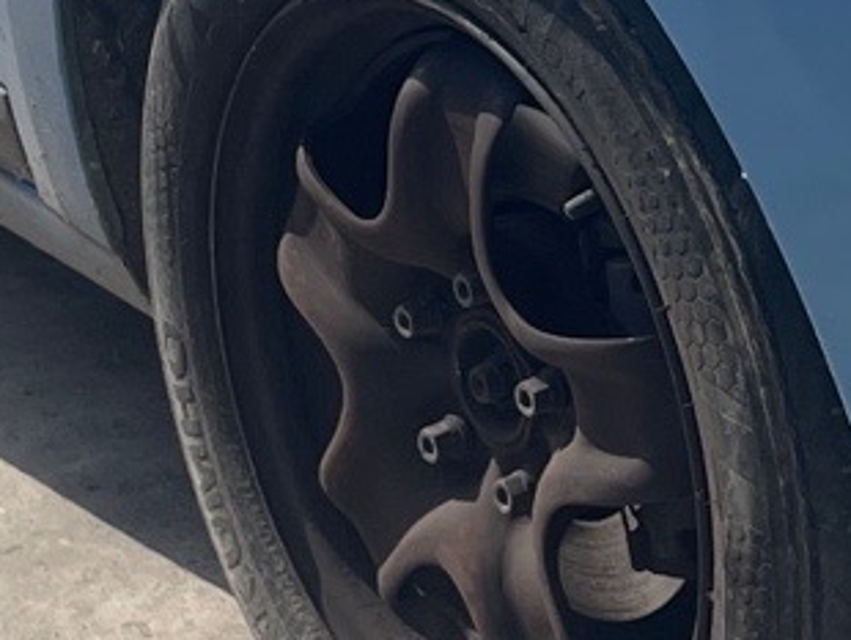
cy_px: -302
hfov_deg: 12.0
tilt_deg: -19.0
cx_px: 1038
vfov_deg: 9.0
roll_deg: +3.1
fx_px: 3961
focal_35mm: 161
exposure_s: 1/2618
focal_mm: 4.2
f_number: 1.6
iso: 32
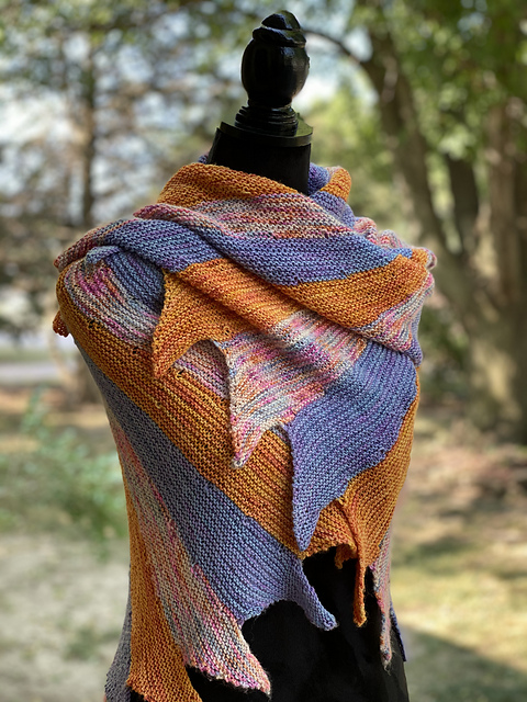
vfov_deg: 36.8
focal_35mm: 52
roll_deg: +1.1
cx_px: 264
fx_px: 1056
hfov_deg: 28.0
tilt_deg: -3.3
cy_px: 351
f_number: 2
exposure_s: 1/122
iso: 64
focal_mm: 6
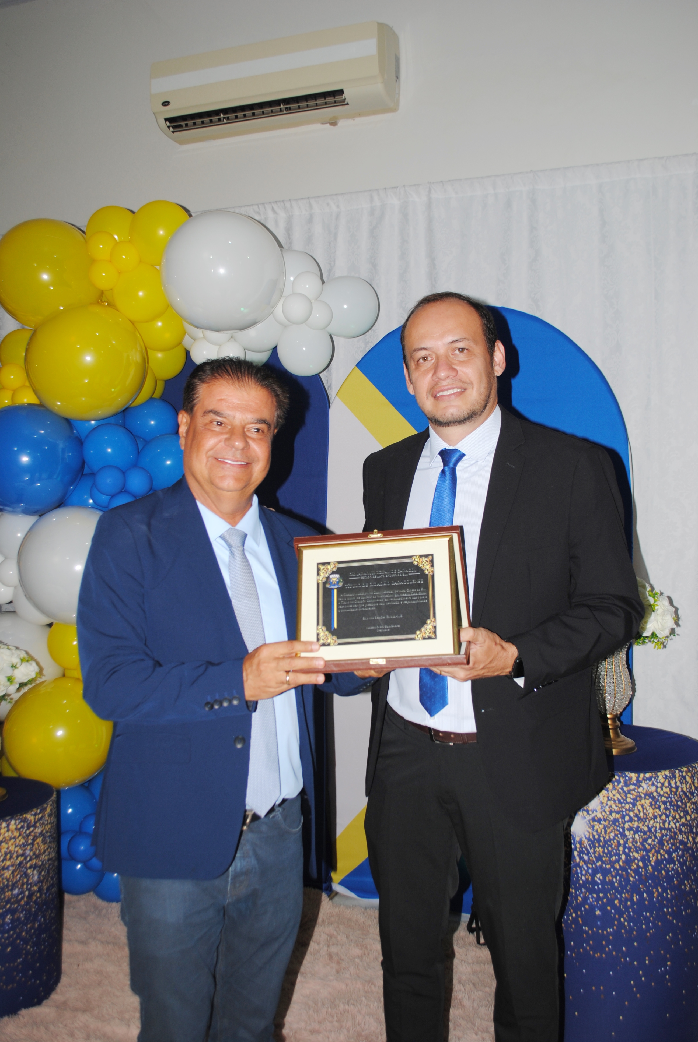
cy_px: 521
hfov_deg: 40.1
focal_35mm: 33
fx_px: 957
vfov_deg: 57.2
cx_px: 349
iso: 100
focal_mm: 22
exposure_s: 1/40
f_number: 4.5
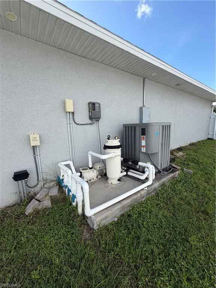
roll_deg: +2.0
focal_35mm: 14
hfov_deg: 85.7
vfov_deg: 102.1
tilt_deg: -8.4
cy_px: 144
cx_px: 108
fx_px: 116
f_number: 2.2
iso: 32
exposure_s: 1/770
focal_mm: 2.22
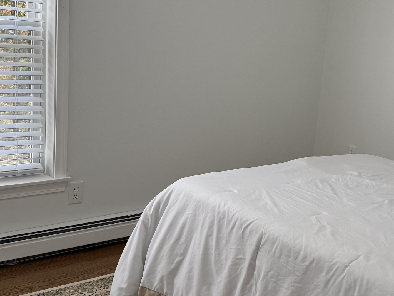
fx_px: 592
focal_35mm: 52
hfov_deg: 36.7
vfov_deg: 28.0
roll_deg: -4.5
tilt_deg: -10.4
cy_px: 126
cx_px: 229
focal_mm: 6.76
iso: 100
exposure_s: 1/326
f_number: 1.78
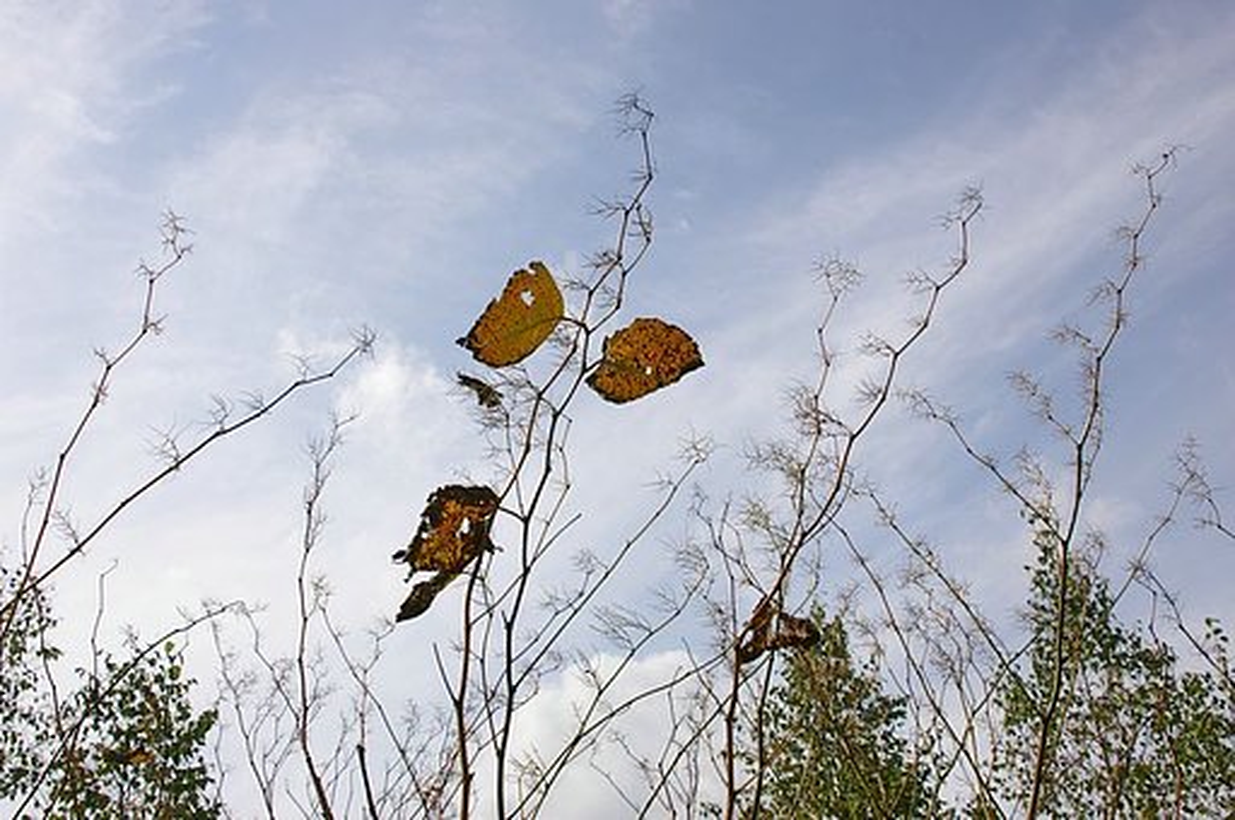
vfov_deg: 31.8
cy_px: 410
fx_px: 1439
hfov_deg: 46.5
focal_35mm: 42
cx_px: 618
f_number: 8
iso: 200
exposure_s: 1/500
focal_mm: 28
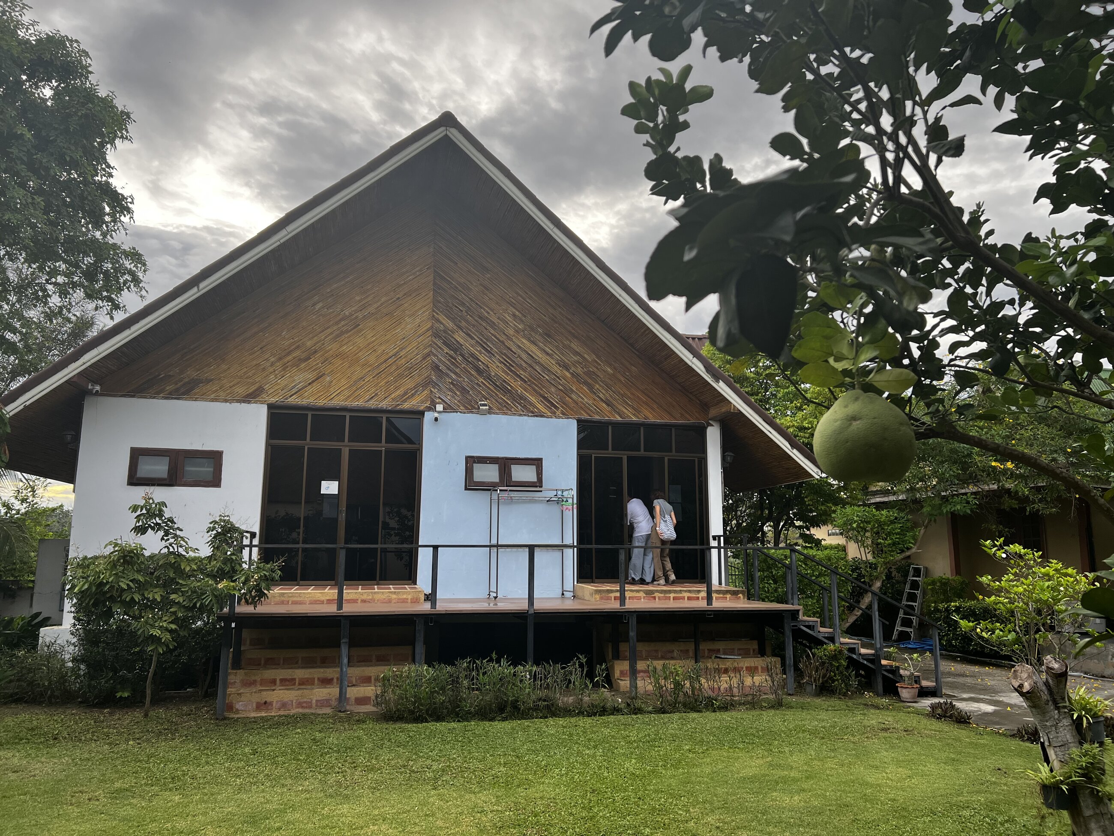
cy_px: 418
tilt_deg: +9.5
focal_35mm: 26
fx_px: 837
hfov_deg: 67.3
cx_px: 557
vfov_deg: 53.1
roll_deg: -0.2
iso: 50
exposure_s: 1/121
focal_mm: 5.7
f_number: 1.5
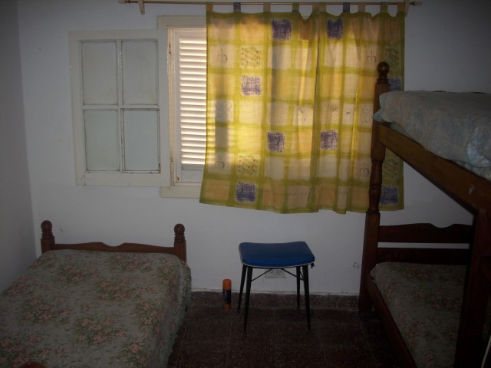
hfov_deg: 58.4
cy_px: 184
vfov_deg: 45.4
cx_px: 246
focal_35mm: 31
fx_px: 440
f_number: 2.8
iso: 50
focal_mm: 6.2
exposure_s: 1/30
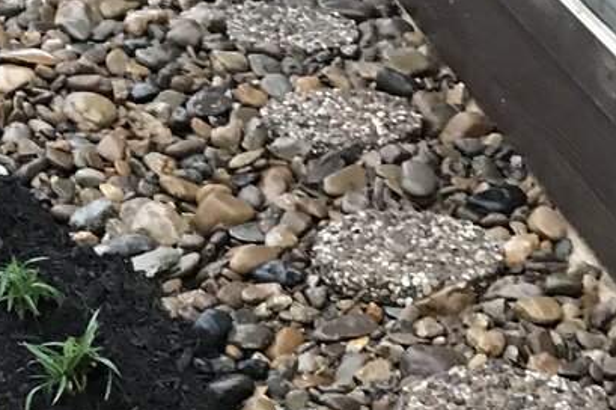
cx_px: 3
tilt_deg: -29.5
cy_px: 598
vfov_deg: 11.5
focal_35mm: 114
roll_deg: -0.9
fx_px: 1949
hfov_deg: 17.5
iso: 64
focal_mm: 3.99
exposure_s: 1/15
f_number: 1.8
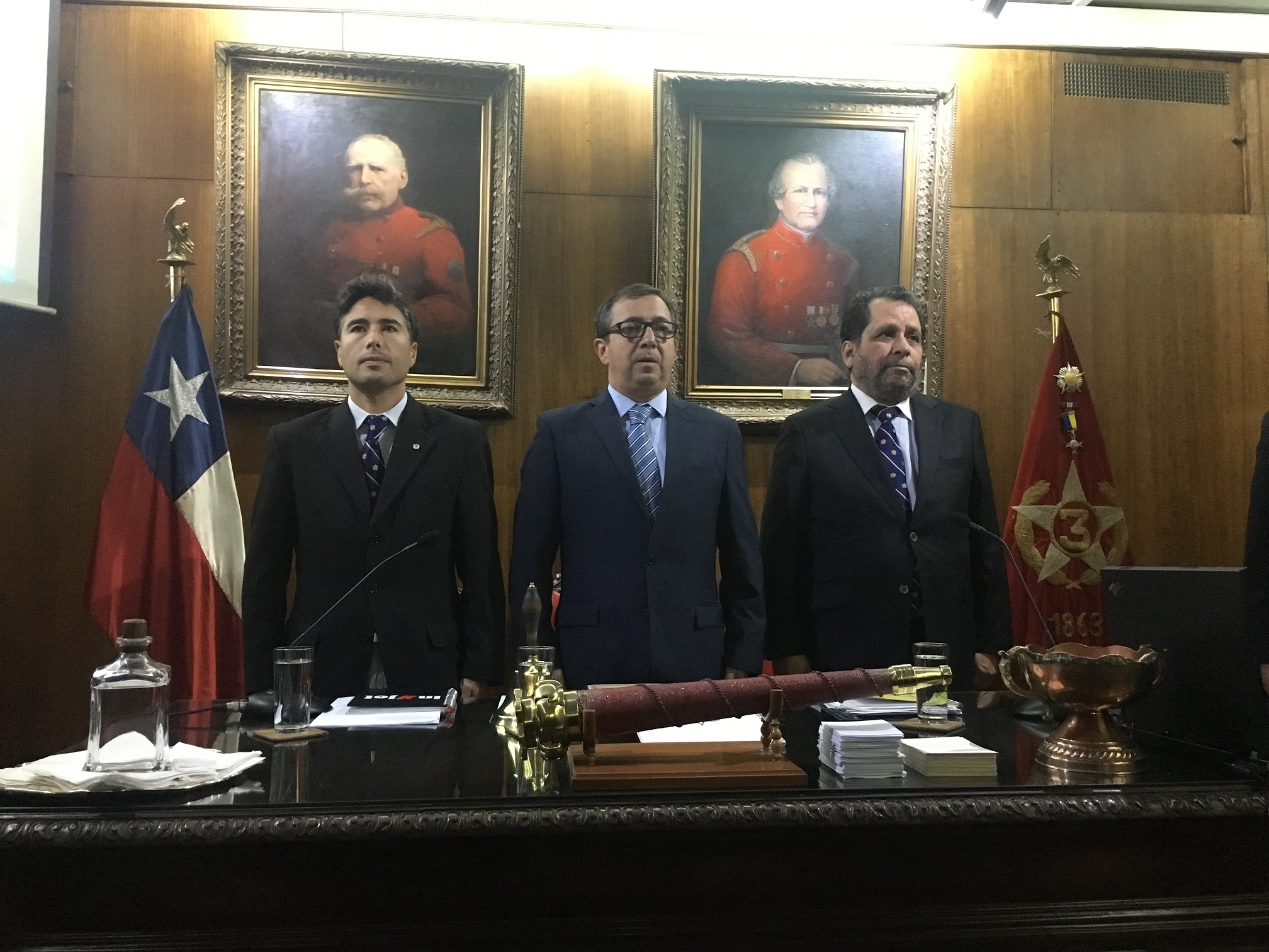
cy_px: 476
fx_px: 1063
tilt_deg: +3.5
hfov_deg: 61.7
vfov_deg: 48.2
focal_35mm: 29
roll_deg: -0.7
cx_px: 634
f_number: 2.2
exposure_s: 1/17
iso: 320
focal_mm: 4.15
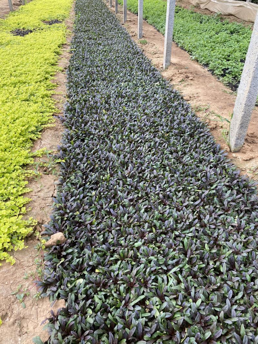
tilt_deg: -40.0
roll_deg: -0.5
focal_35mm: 26
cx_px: 129
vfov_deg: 67.3
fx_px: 258
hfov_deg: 53.1
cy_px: 172
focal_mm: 4.25
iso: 32
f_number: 1.8
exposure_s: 1/296
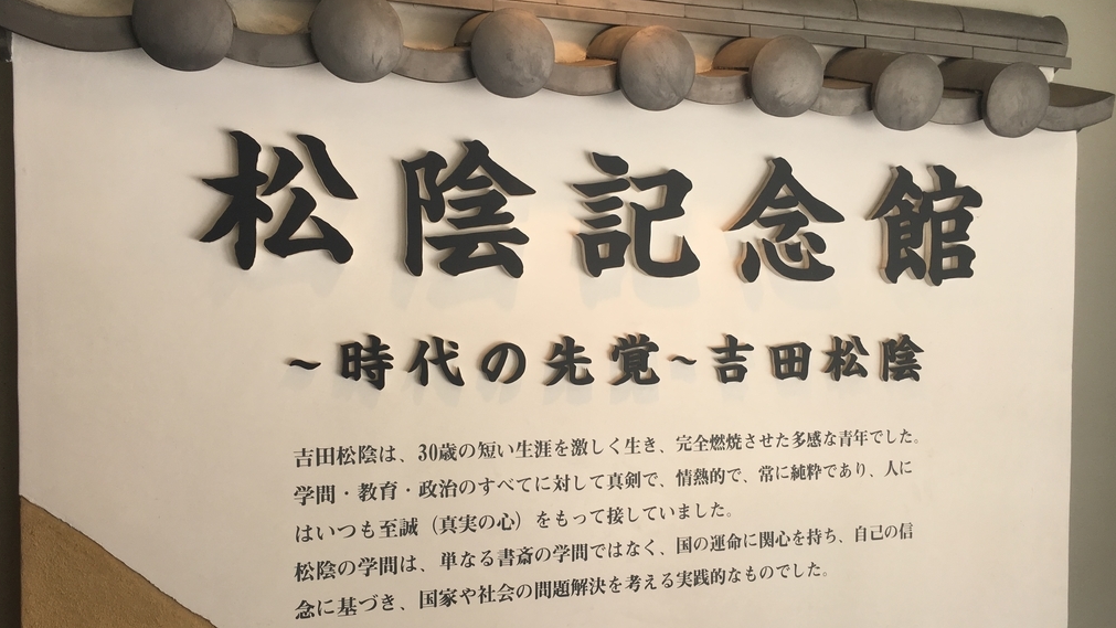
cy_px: 368
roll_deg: +0.3
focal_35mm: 32
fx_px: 947
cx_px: 557
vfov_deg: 36.6
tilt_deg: -0.1
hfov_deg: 61.0
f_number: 2.2
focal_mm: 4.15
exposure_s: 1/120
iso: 25
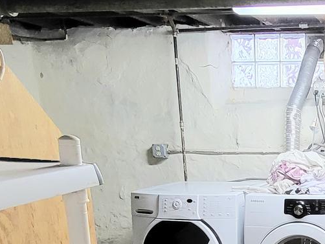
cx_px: 328
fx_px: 498
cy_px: 269
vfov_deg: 25.5
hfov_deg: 33.0
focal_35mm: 53
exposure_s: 1/59.2
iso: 250
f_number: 2.2
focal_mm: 1.74
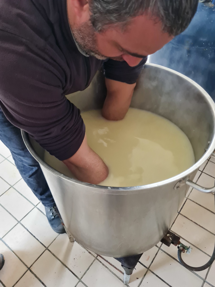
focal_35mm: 26
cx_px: 108
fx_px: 215
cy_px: 144
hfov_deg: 53.1
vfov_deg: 67.3
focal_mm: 5.4
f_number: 1.8
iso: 640
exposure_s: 1/50
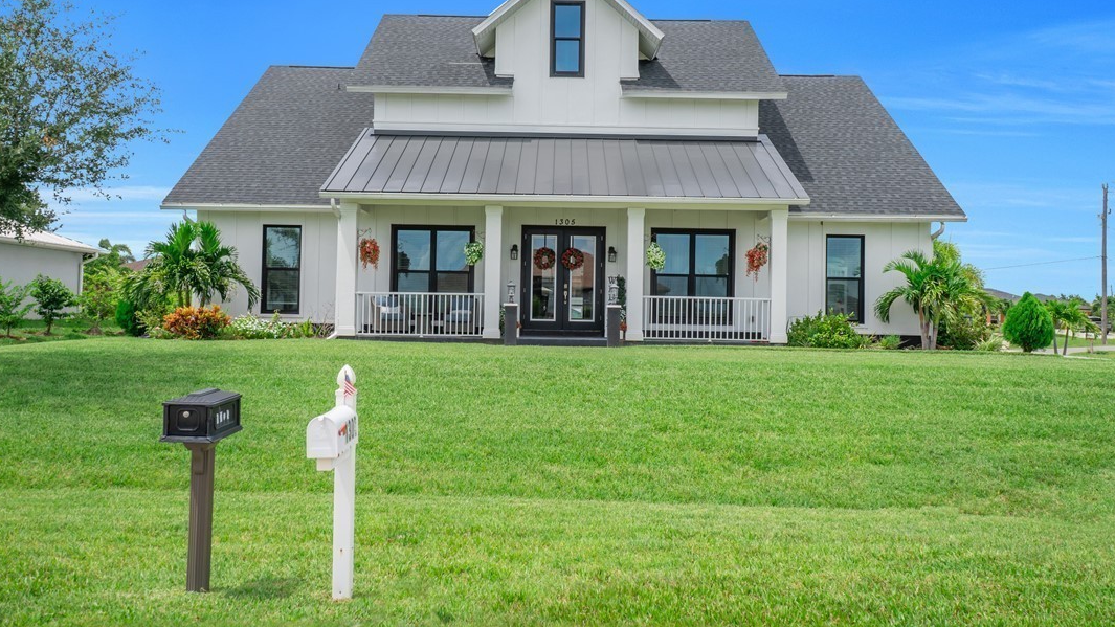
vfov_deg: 36.7
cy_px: 287
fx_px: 946
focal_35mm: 32
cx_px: 555
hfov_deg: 61.0
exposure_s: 1/250
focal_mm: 20
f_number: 8
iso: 100
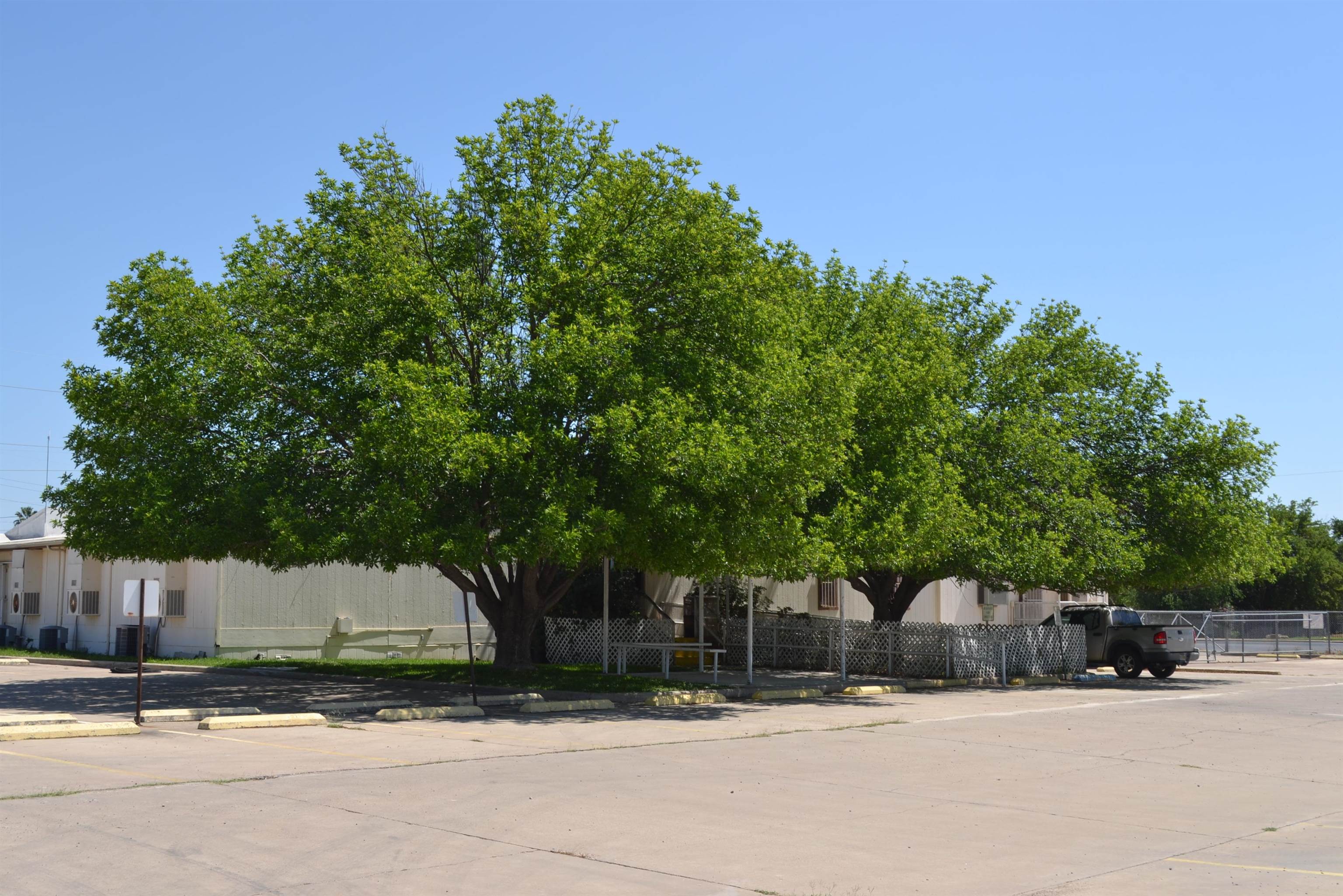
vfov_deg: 30.8
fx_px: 1623
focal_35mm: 44
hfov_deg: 45.0
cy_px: 448
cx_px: 672
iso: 100
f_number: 8
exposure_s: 1/200
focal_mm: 29
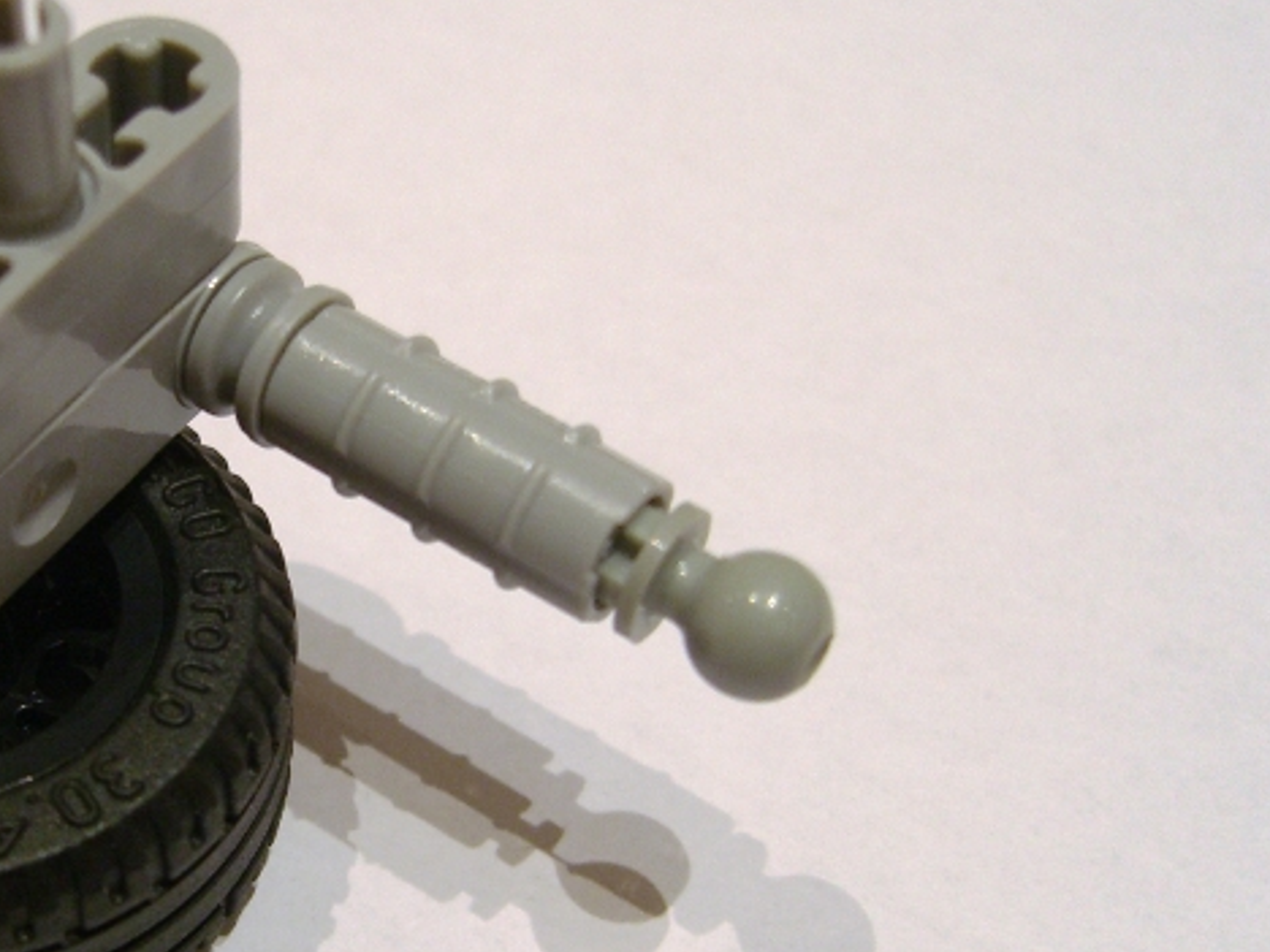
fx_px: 2385
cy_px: 599
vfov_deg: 22.5
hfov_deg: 29.1
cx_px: 250
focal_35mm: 65
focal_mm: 7.9
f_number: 2.8
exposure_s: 1/40
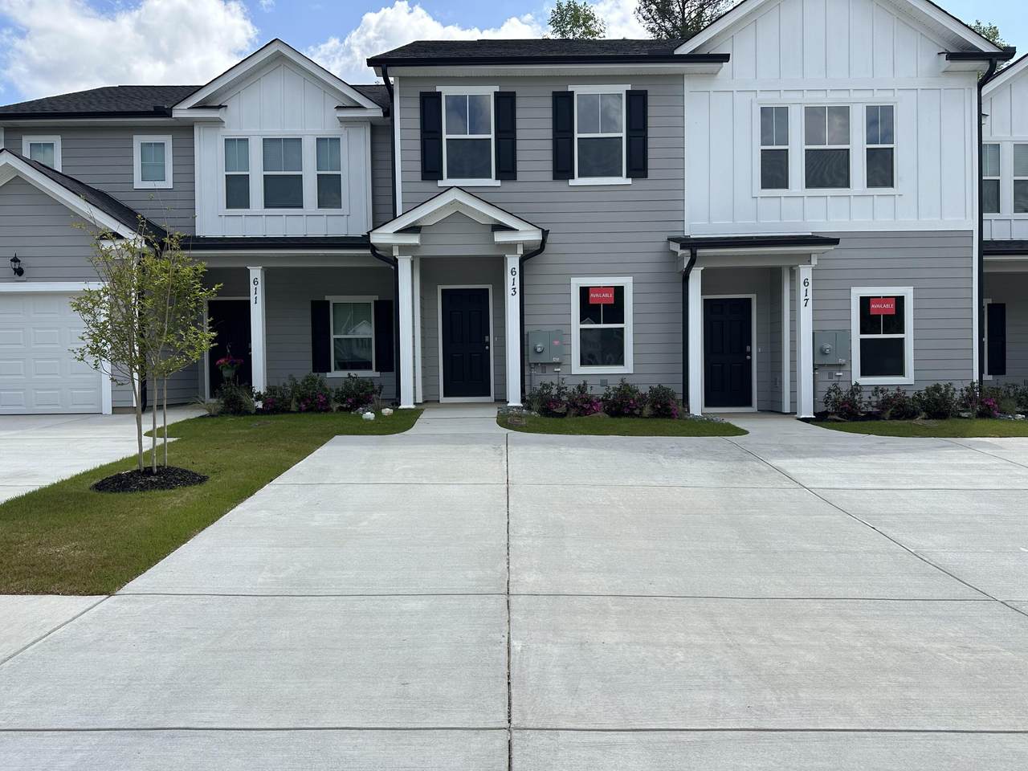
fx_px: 713
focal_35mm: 24
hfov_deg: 71.6
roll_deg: +0.5
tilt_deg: -0.1
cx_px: 514
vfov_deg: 56.8
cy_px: 386
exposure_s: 1/3861
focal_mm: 6.86
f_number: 1.78
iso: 80
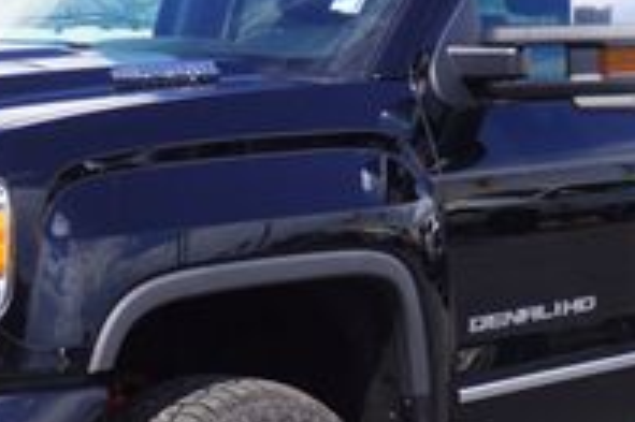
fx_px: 2238
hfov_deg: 16.1
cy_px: 367
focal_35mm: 127
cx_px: 261
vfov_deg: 10.7
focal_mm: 26
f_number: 9
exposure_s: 1/125
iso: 100
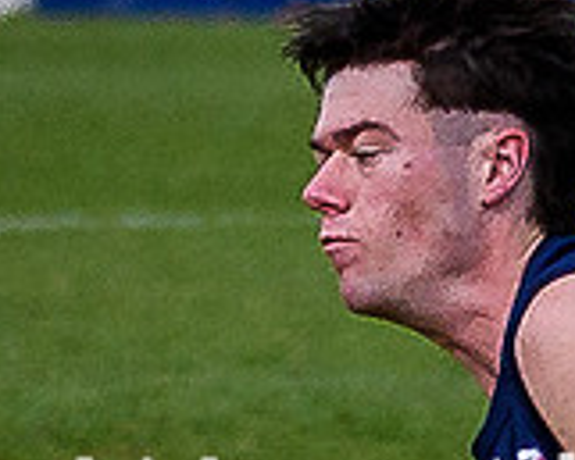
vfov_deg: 0.6
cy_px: 326
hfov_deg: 0.7
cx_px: 1043
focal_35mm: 2777
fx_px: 47287
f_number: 2.8
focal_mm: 100
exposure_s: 1/1600
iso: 200
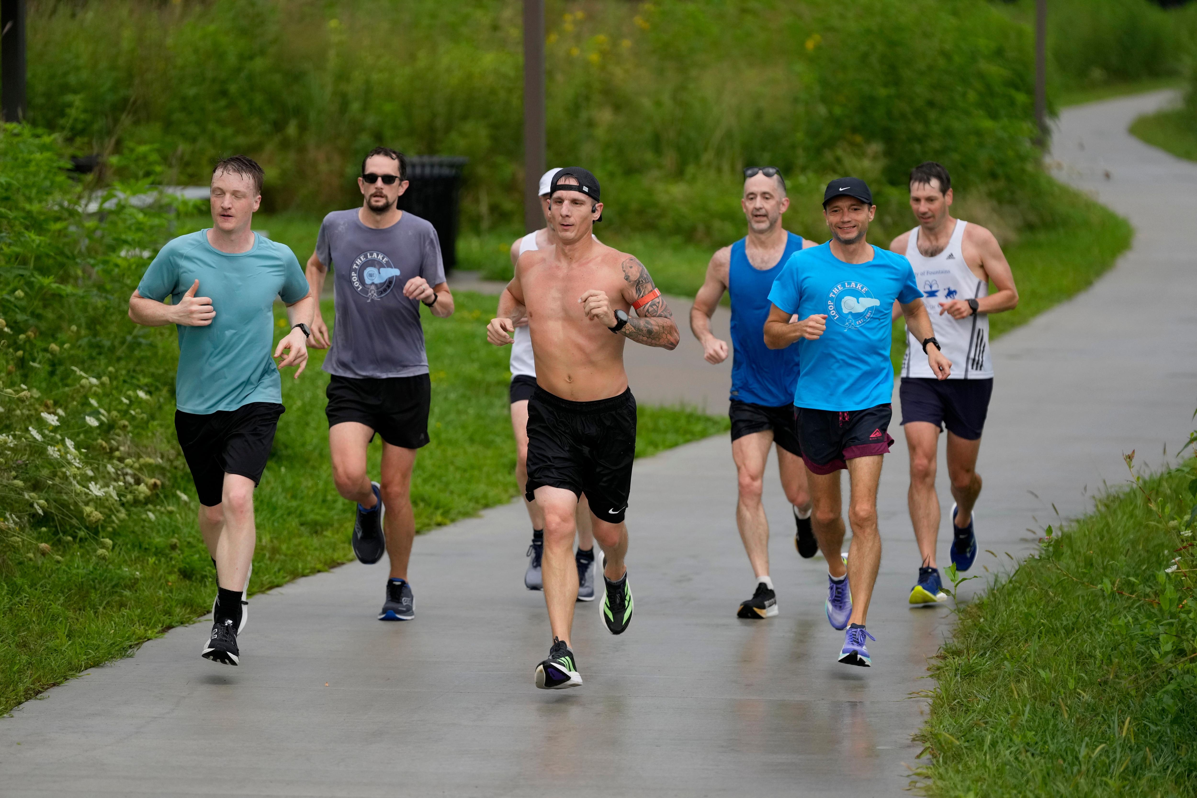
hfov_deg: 13.2
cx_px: 598
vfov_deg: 8.8
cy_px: 399
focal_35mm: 156
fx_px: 5186
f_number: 2.8
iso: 1000
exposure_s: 1/640
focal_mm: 156
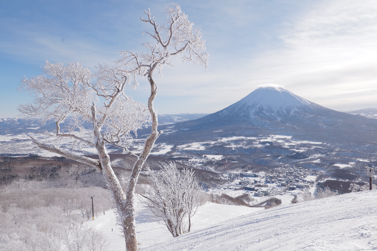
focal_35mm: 24
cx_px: 188
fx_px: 251
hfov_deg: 73.7
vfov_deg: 53.1
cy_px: 126
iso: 100
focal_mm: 24
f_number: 16
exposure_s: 1/60
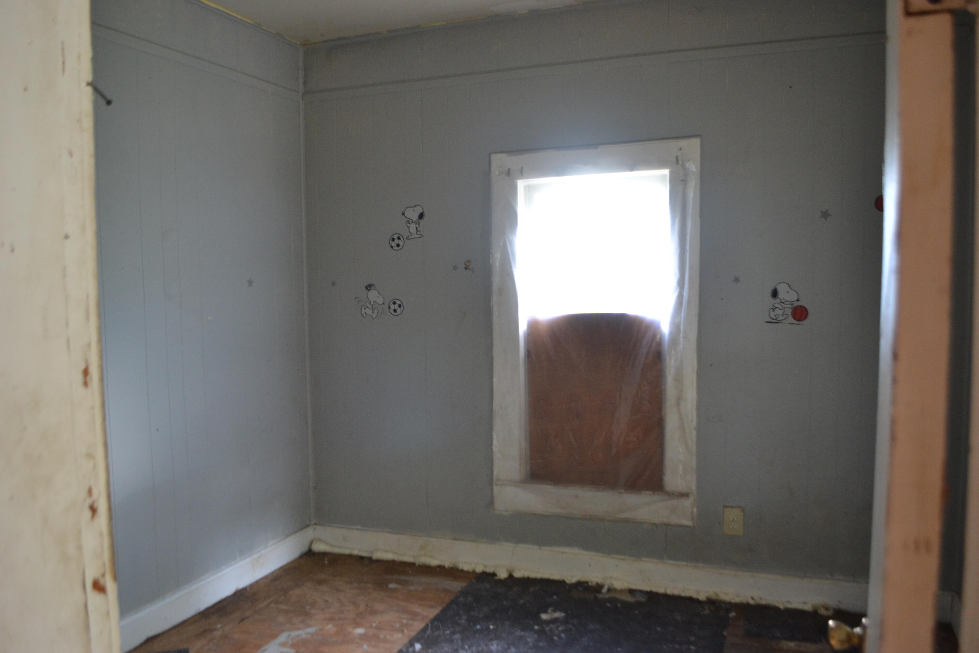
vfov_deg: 47.9
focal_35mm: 27
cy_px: 326
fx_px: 734
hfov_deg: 67.4
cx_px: 490
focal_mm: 18
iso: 1000
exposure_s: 1/15
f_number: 3.5
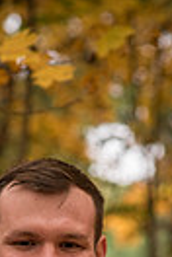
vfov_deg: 7.0
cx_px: -22
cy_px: 436
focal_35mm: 289
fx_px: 2071
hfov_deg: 4.7
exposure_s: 1/250
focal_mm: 85
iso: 400
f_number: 4
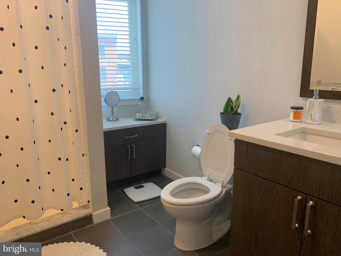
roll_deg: +0.3
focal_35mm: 26
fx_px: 256
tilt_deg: -12.0
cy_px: 128
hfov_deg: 67.3
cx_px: 170
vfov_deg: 53.1
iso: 50
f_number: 1.8
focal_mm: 4.25
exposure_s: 1/60
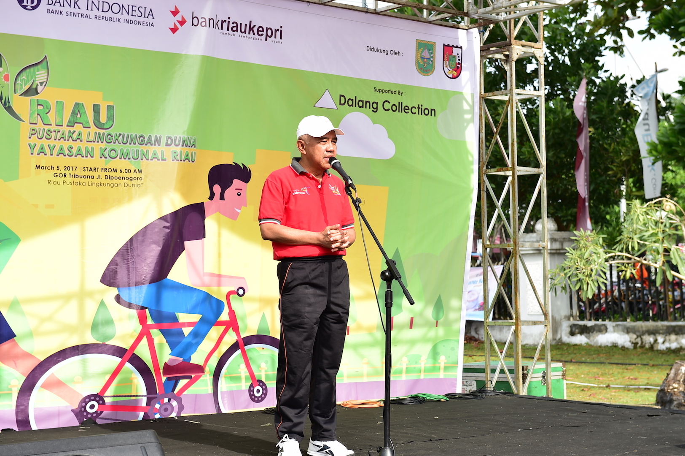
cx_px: 342
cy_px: 228
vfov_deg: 19.4
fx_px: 1331
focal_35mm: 70
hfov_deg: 28.9
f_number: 7.1
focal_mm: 70
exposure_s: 1/200
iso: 200
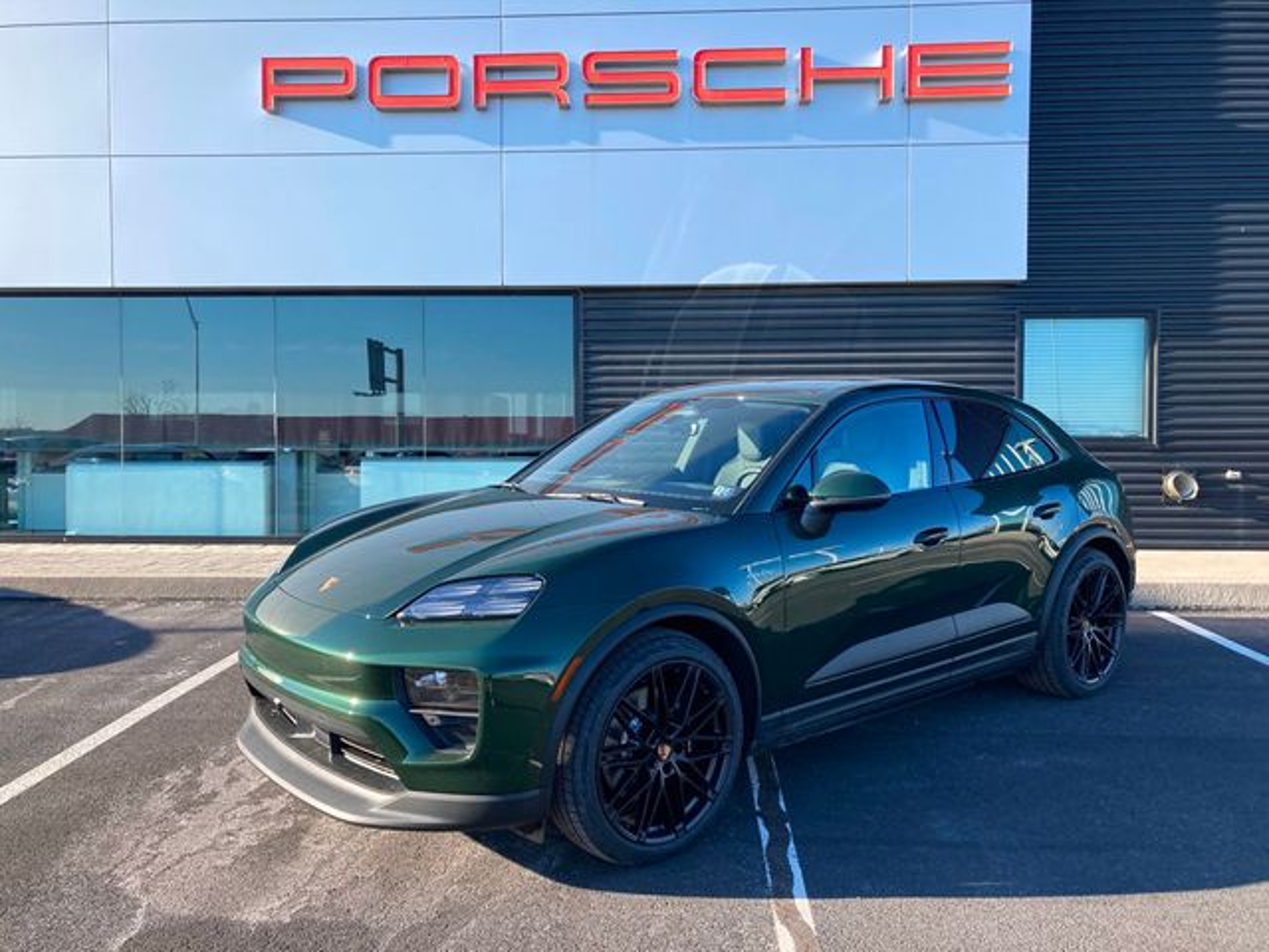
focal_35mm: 28
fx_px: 1026
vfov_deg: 49.7
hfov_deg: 63.4
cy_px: 476
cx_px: 634
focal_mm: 3.99
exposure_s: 1/495
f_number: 1.8
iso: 20
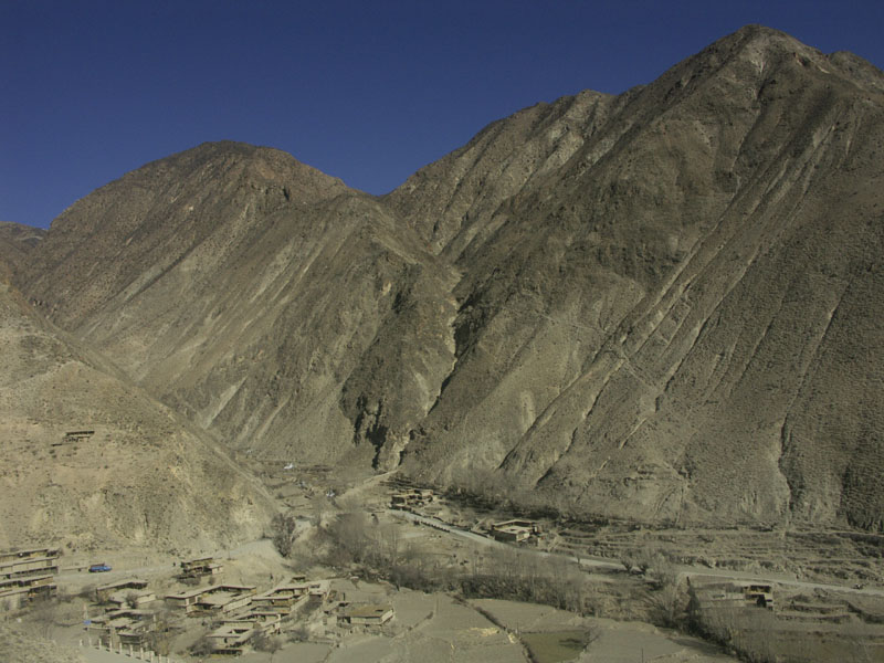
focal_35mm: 33
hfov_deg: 55.4
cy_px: 332
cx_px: 442
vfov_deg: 42.9
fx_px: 843
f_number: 8
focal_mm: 8.53
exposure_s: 1/500
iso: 64
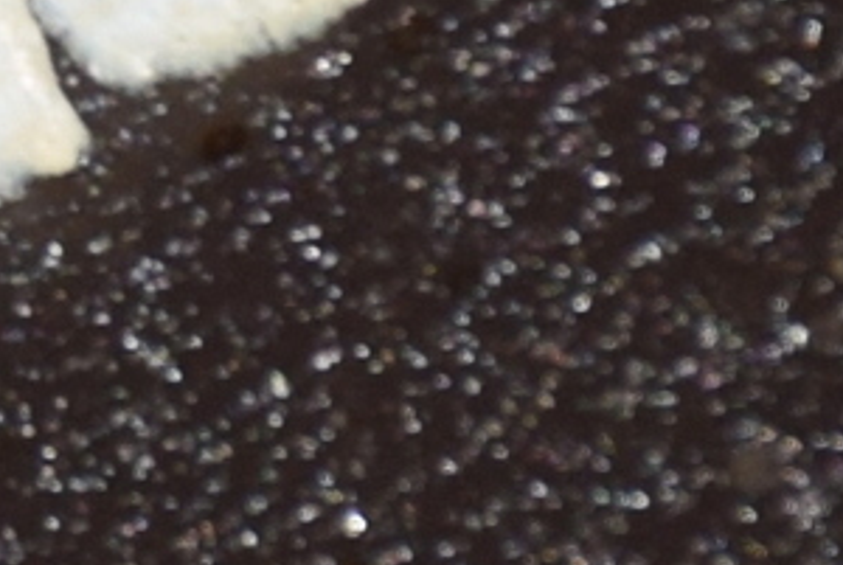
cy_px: -188
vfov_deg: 2.1
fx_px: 15689
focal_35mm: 669
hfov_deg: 3.1
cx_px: -257
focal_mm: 140
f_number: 5.6
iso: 320
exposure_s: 1/60
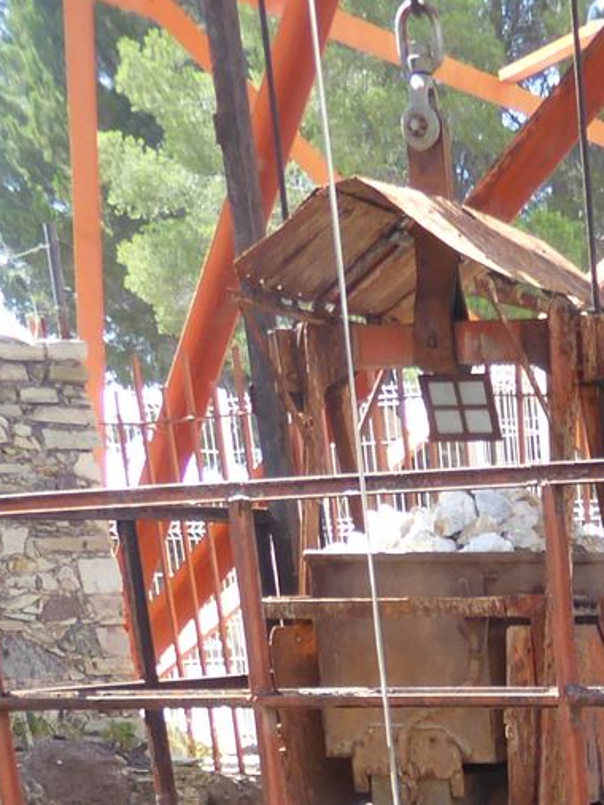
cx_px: 935
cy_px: 1206
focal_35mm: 79
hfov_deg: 16.8
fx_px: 1836
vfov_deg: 21.0
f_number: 3.3
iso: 80
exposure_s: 1/100
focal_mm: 4.3
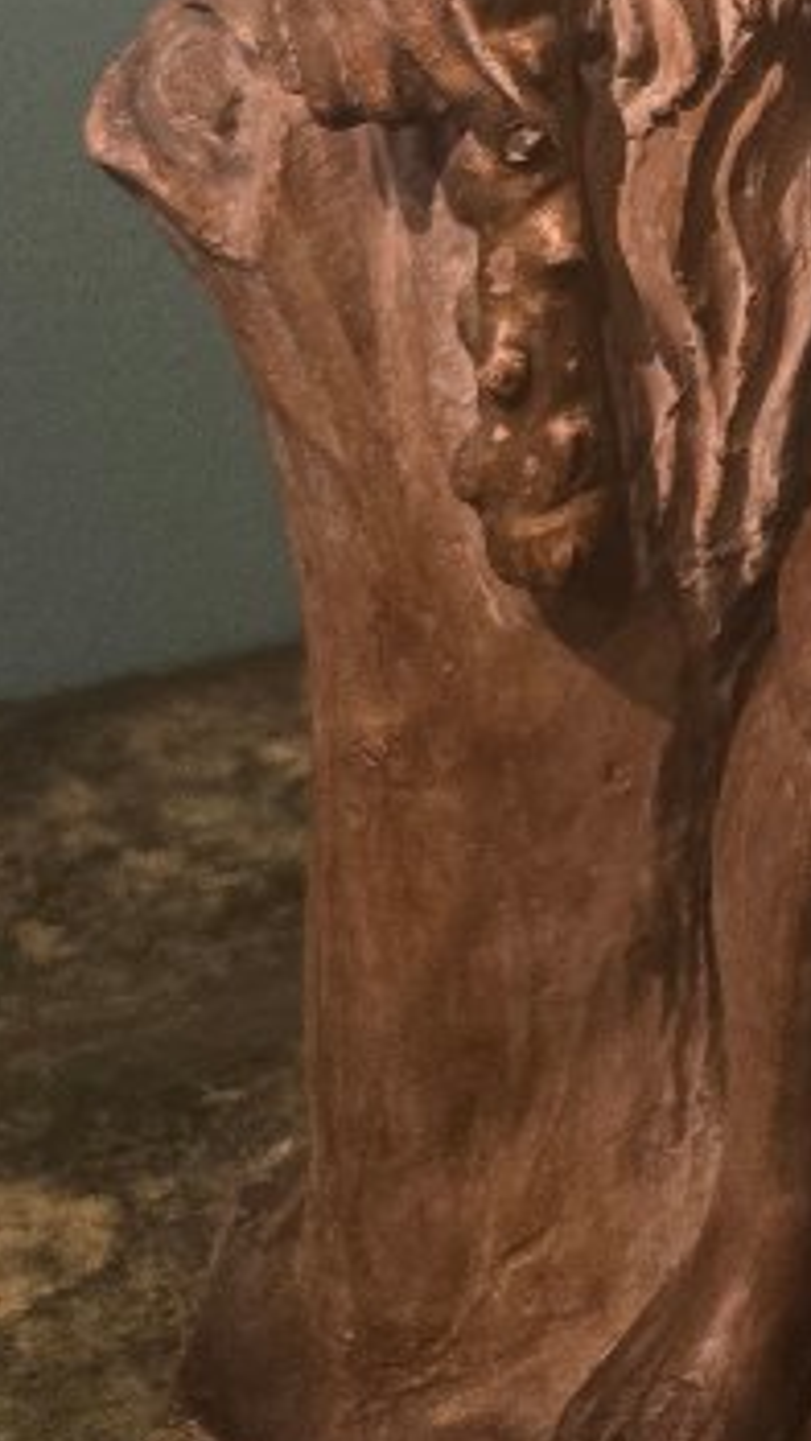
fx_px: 3286
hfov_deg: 13.0
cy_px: -255
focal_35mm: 86
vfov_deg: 22.9
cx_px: 1363
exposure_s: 1/100
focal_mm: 5.4
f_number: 1.8
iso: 250
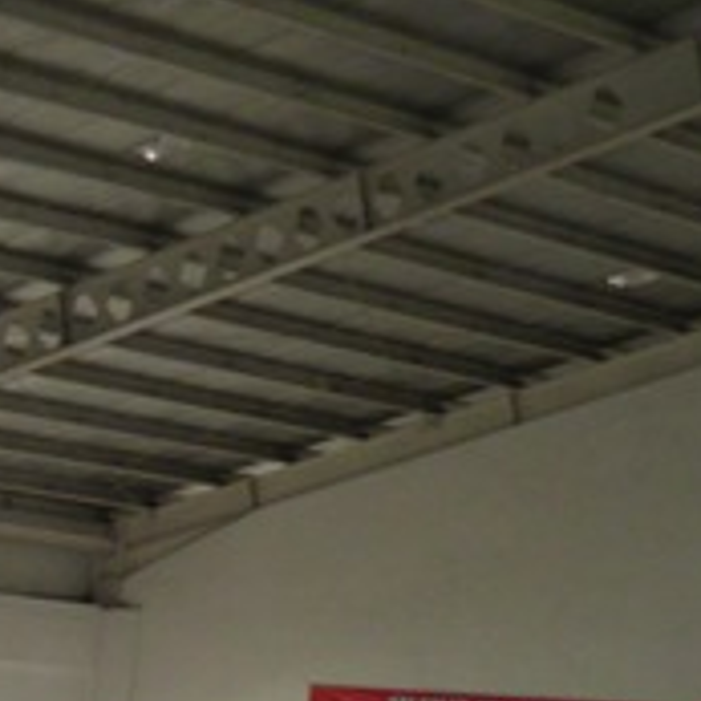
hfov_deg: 10.8
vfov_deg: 11.6
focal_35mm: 143
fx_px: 3276
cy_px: 1126
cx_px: -863
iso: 125
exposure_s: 1/50
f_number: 3.1
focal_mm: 6.3
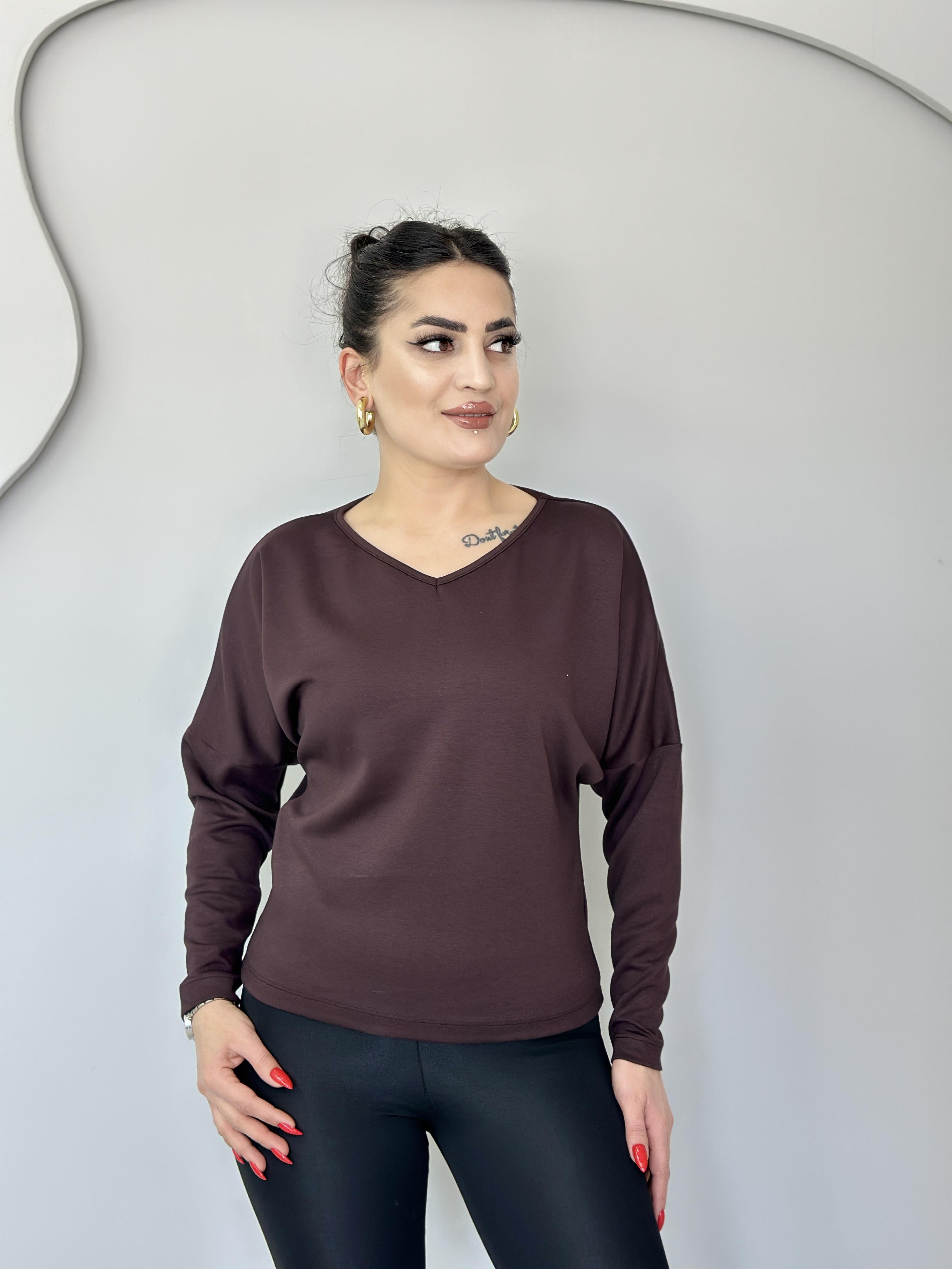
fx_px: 1760
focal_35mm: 48
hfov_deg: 30.3
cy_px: 634
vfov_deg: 39.7
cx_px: 476
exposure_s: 1/100
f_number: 1.78
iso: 64
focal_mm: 6.86
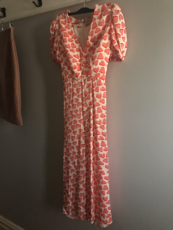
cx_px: 86
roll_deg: +0.3
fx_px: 187
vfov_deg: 63.4
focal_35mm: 28
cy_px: 115
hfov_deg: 49.7
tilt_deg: -10.7
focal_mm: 3.99
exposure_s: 1/4
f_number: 1.8
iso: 125
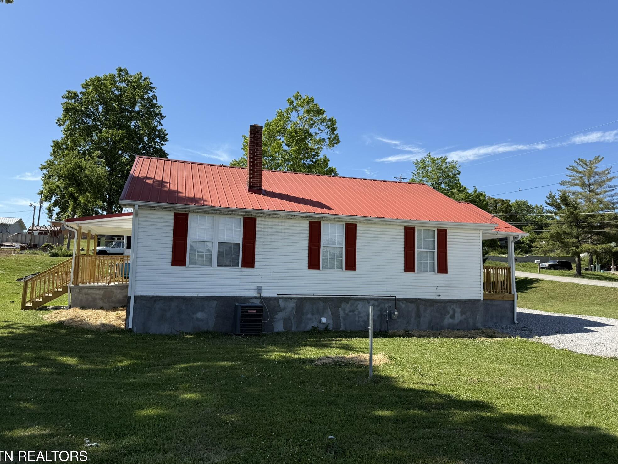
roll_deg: -1.9
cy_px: 237
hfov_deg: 69.4
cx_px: 307
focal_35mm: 25
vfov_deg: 54.9
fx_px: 446
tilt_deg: +5.9
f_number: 1.78
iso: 80
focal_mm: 6.76
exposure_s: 1/3021
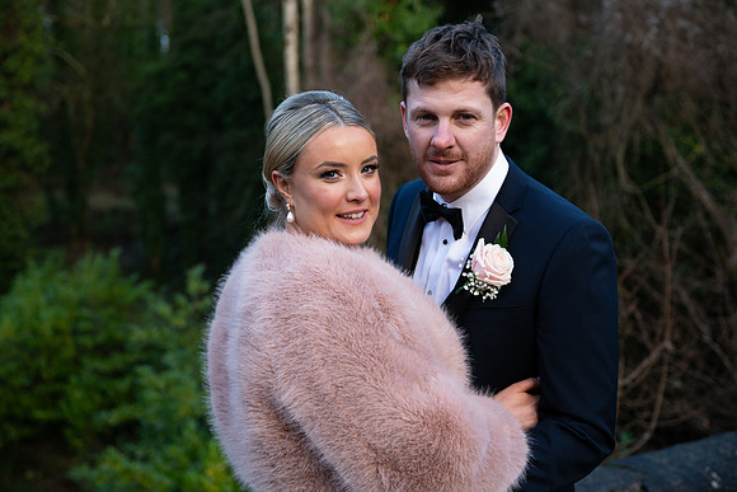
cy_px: 246
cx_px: 368
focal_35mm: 55
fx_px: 1126
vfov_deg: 24.6
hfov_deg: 36.2
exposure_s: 1/160
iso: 160
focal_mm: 55
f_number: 3.5
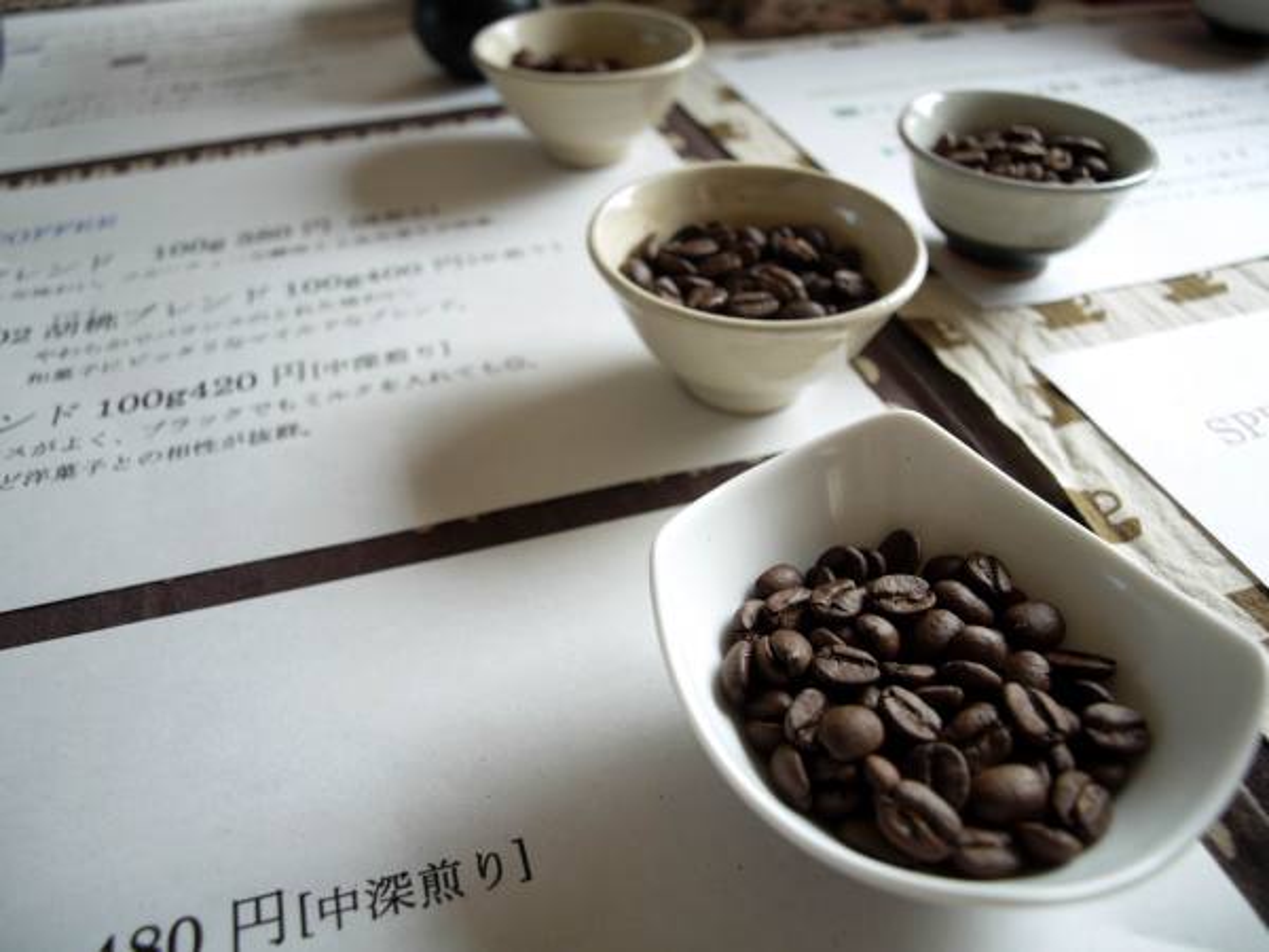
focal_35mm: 28
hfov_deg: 63.4
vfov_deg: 49.7
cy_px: 476
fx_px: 1026
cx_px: 634
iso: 100
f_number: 3.5
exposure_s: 1/80
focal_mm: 14
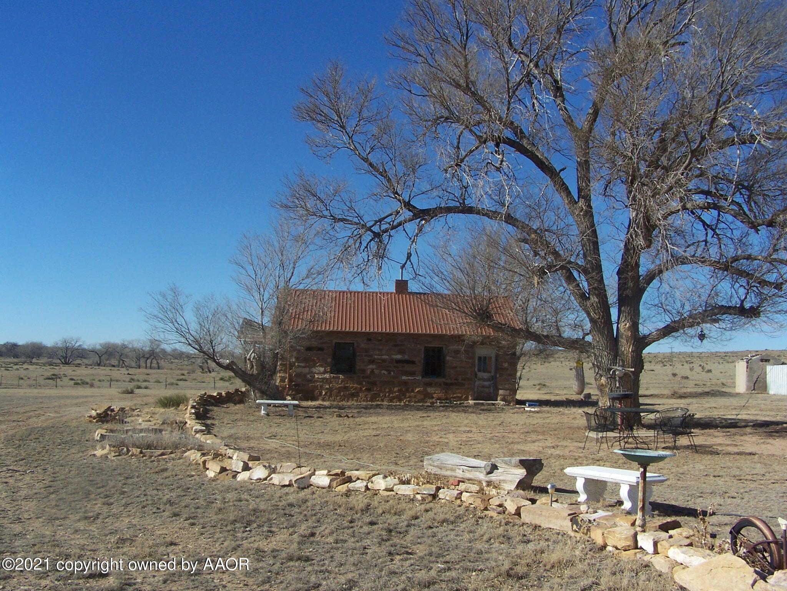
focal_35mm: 38
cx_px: 394
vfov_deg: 37.7
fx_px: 864
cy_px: 296
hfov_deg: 49.0
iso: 80
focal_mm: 6.3
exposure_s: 1/750
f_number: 5.6
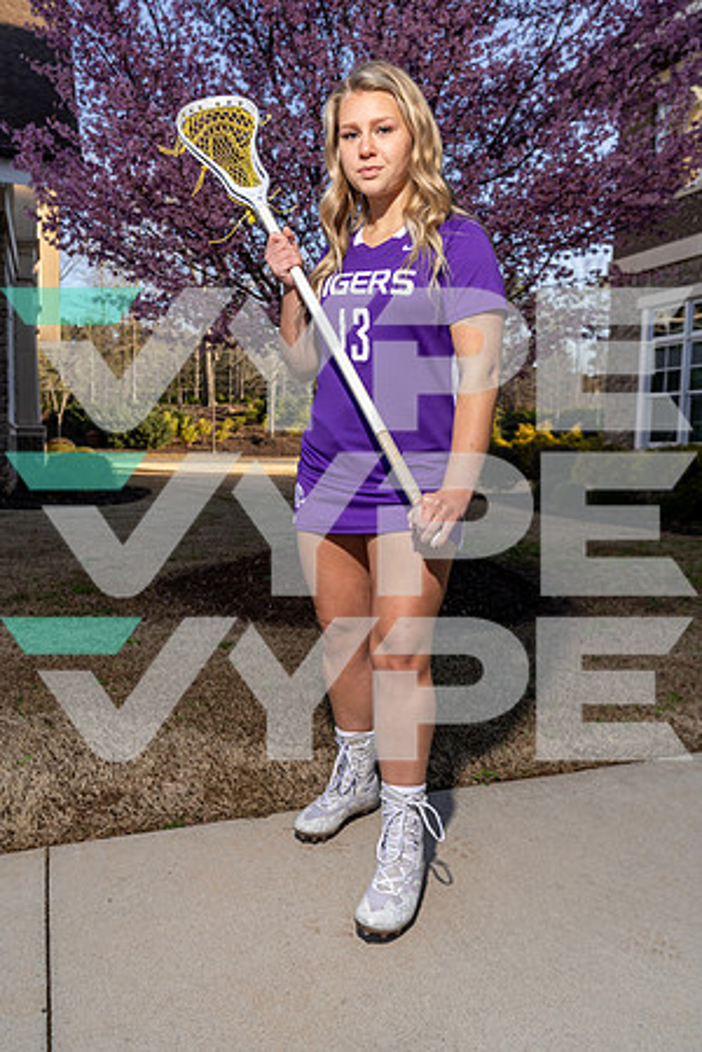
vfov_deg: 65.5
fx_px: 819
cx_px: 351
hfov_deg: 46.4
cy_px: 526
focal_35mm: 28
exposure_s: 1/125
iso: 100
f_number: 5.6
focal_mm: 28
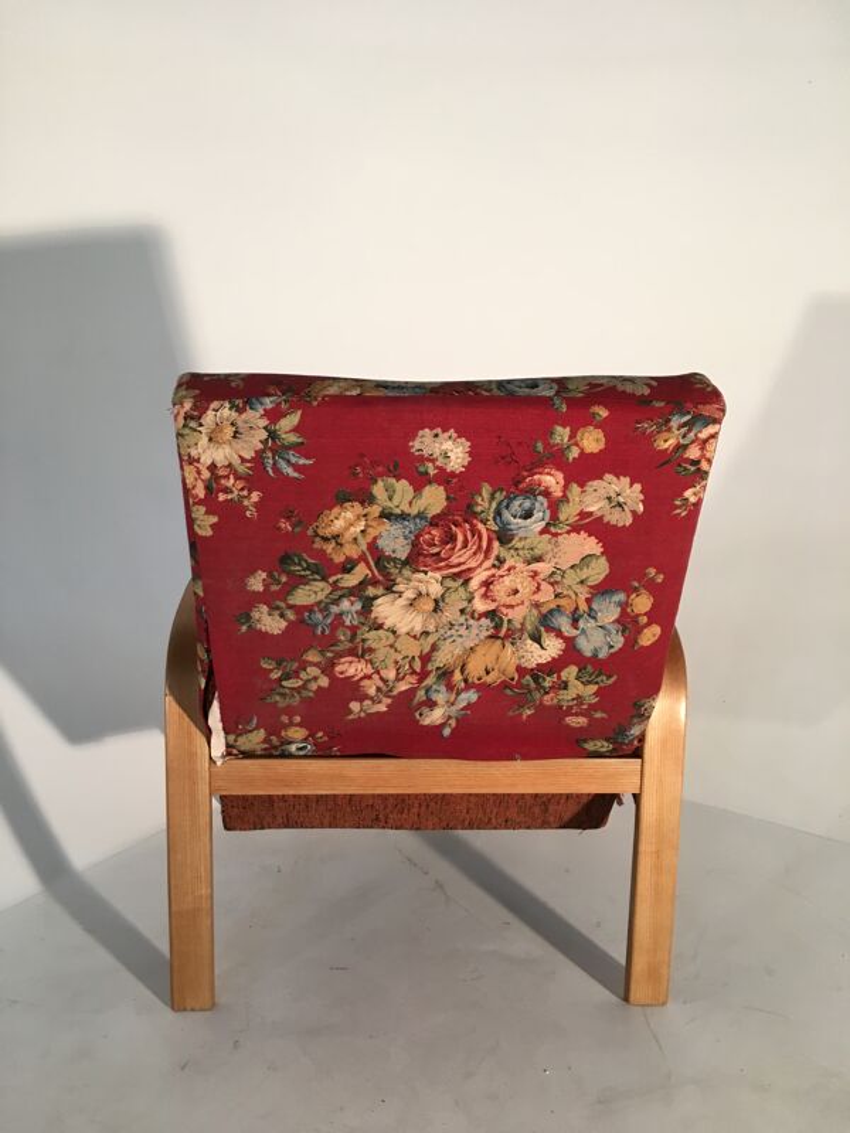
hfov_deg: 48.2
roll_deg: -0.3
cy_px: 566
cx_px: 425
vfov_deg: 61.7
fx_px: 949
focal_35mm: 29
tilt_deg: -11.8
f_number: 2.2
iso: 100
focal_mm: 4.15
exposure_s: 1/33
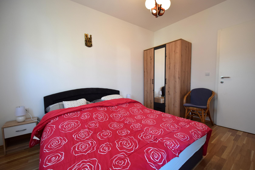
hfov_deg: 100.4
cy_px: 85
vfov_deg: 77.3
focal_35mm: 15
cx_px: 128
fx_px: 106
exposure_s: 1/80
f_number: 3.5
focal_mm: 10
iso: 220
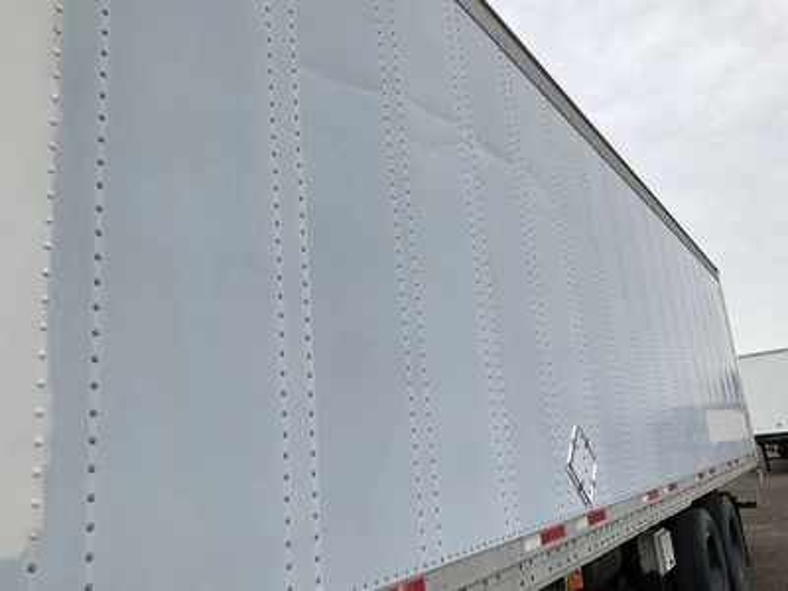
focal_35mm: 29
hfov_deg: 61.7
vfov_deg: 48.2
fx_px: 660
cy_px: 296
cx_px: 394
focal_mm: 3
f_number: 1.8
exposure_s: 1/2227
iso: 25
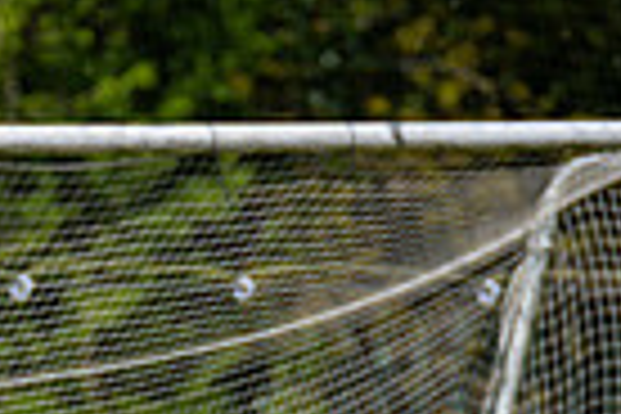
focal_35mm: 1613
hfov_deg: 1.3
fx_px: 27822
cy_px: 1002
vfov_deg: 0.9
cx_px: -289
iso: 100
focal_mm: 300
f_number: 2.8
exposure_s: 1/4000
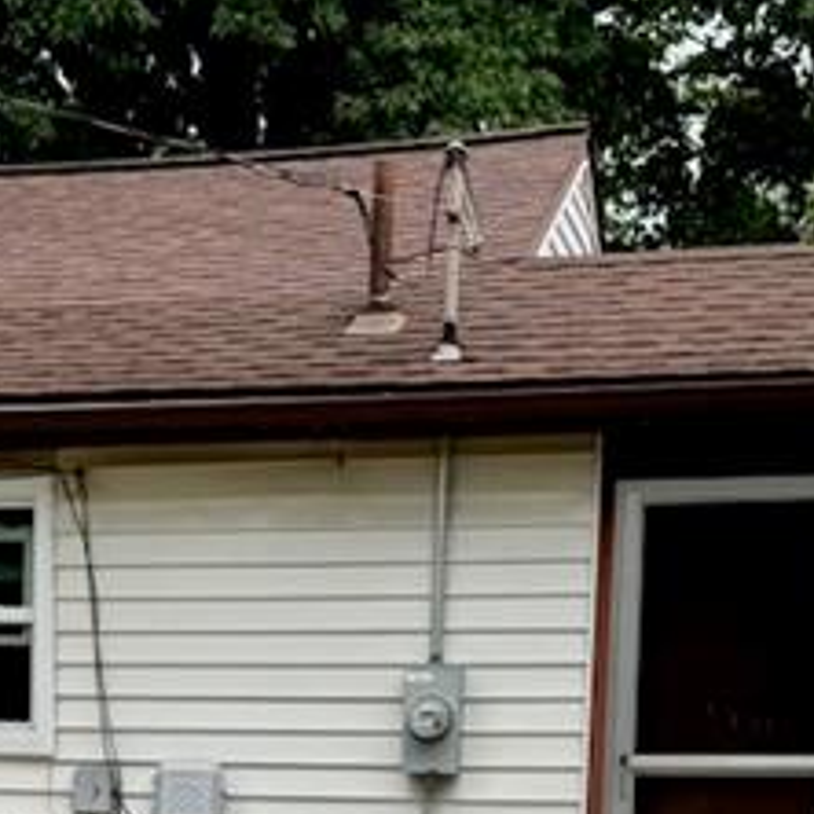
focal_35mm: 98
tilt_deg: -4.8
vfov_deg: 17.0
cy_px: 953
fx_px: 2607
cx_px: -84
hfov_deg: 17.2
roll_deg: -1.0
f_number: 1.78
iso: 80
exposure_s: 1/2370
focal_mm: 6.76
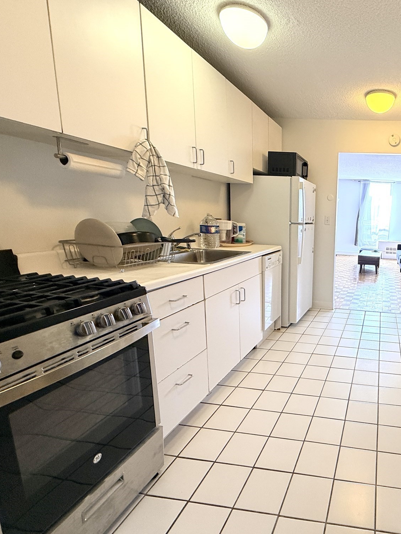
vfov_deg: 84.7
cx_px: 352
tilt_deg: -9.9
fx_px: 293
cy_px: 268
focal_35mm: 19
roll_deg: -2.2
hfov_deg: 59.7
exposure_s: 1/120
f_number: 2.2
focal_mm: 2.22
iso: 250
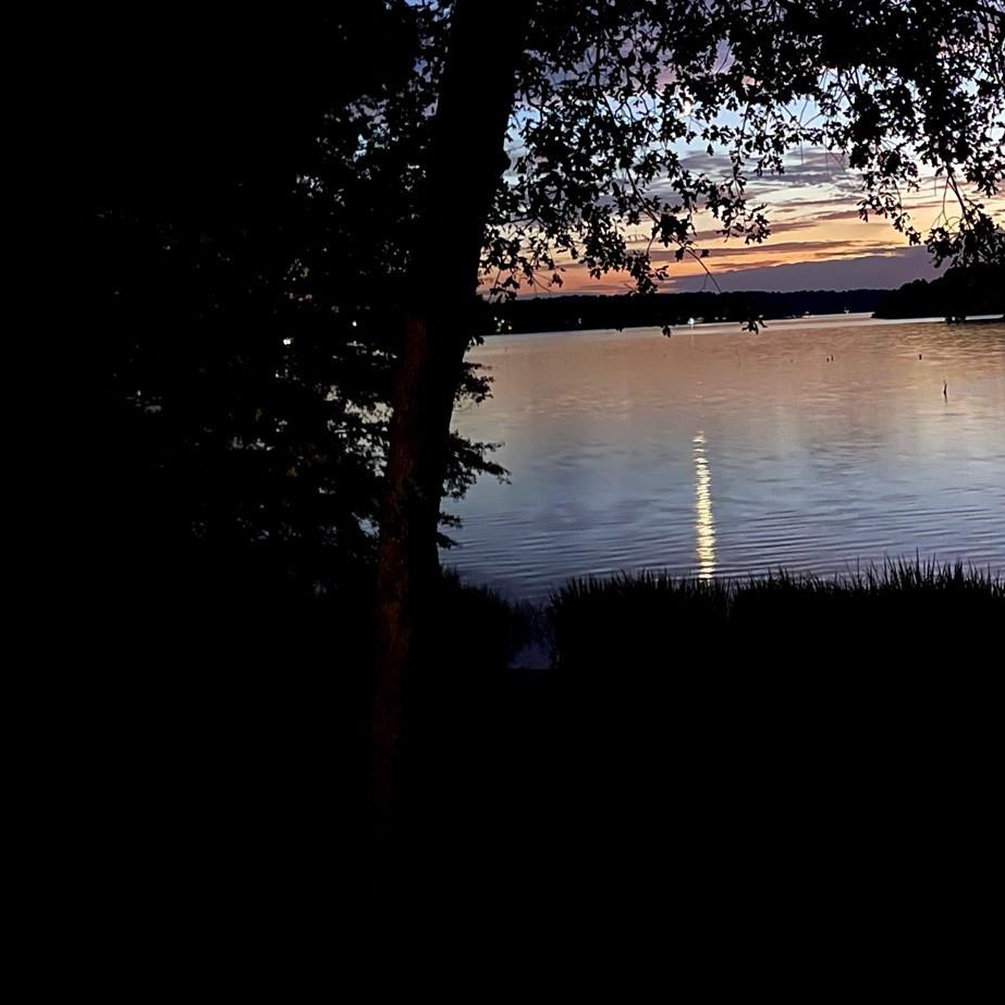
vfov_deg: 32.7
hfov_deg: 31.3
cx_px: 966
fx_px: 1675
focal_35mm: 51
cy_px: 233
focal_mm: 5.1
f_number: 1.6
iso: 800
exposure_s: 1/2
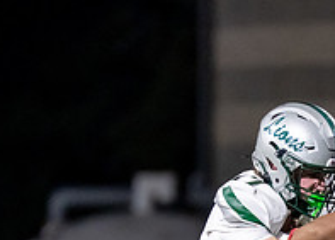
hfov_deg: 2.0
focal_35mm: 996
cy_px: 320
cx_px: 419
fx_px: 9483
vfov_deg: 1.4
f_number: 2.8
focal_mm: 200
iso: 3200
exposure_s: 1/1250
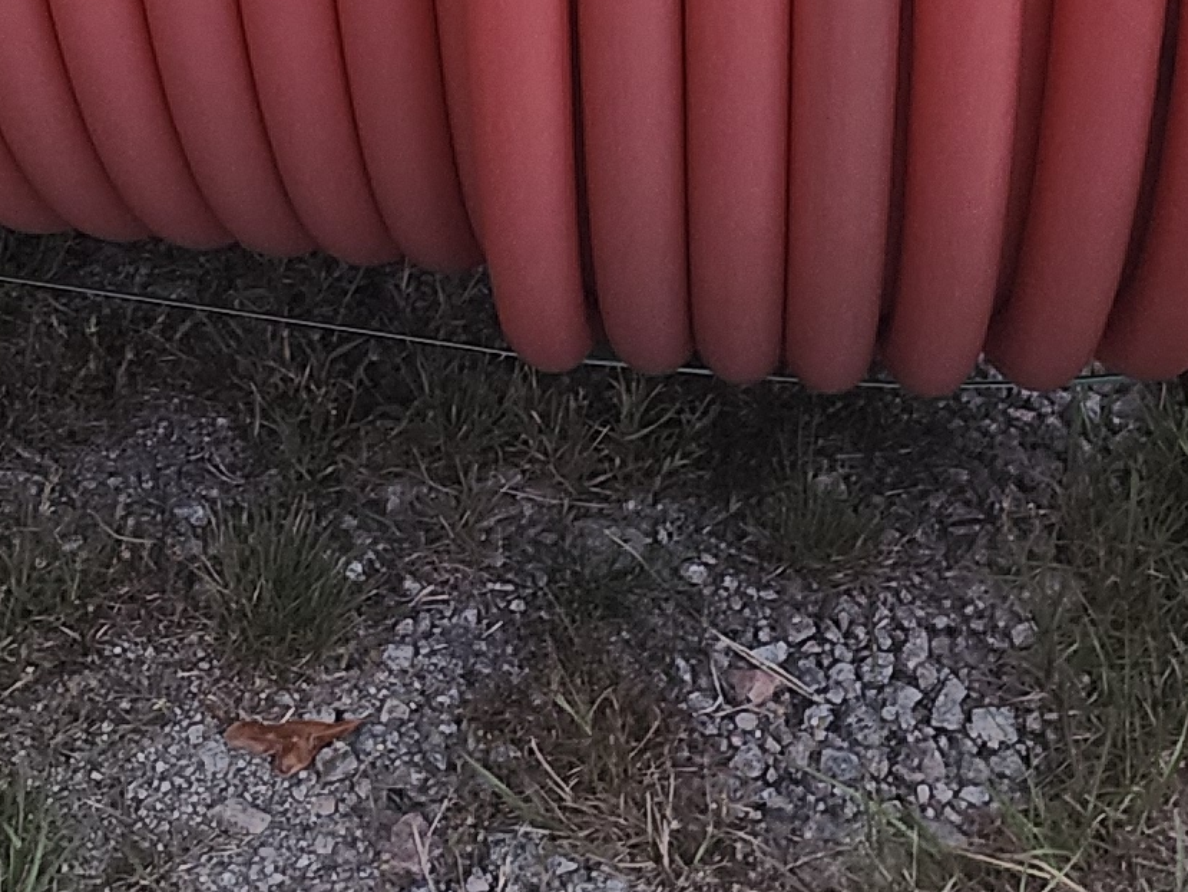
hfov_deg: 17.5
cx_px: 196
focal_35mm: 111
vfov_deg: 11.3
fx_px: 3810
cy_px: -1209
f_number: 1.8
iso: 320
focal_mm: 6.4
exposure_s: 1/120
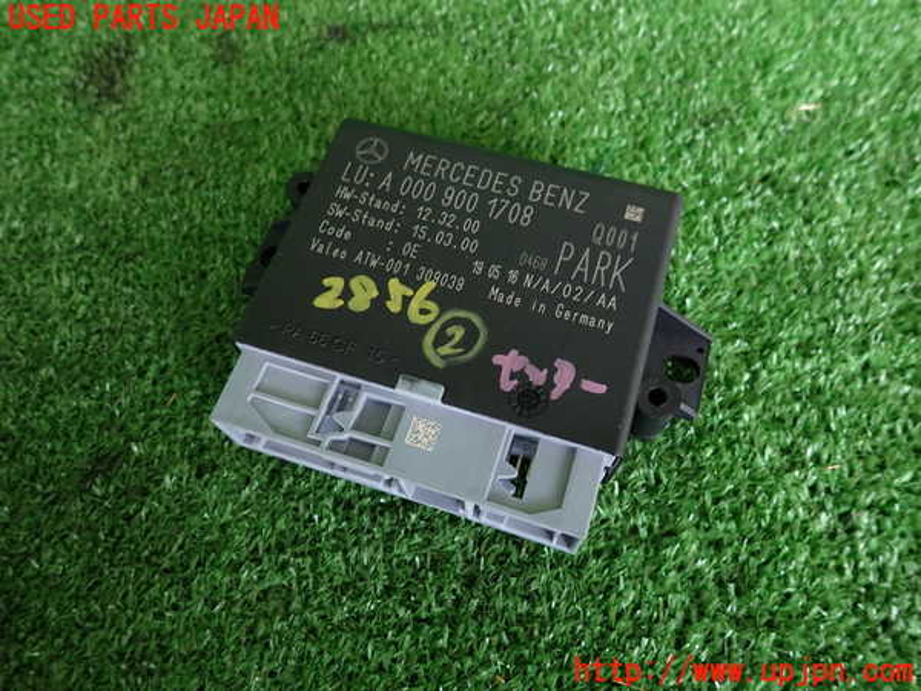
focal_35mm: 25
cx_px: 460
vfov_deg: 54.9
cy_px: 346
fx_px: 665
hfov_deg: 69.4
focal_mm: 4.5
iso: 200
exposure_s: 1/50
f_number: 2
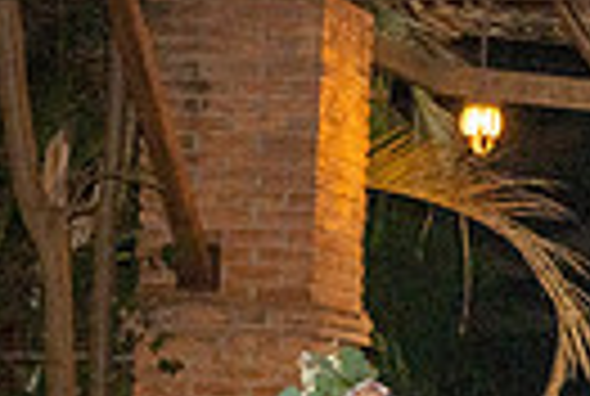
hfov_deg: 8.4
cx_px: 401
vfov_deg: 5.5
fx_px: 3992
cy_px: 848
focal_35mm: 243
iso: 2000
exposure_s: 1/160
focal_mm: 55
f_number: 5.6
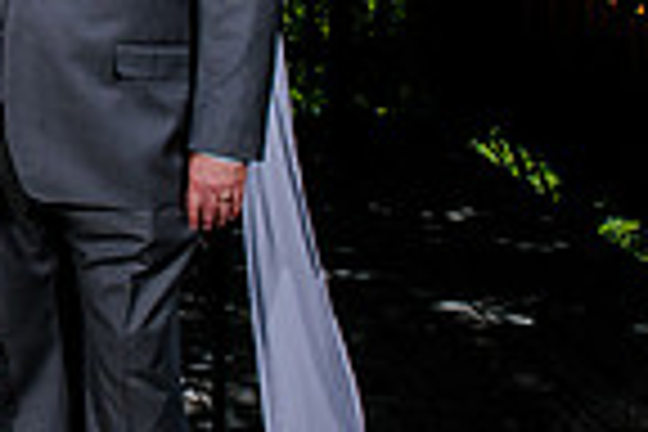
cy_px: -65
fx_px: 2124
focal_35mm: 118
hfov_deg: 16.6
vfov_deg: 11.4
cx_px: -120
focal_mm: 24
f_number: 8
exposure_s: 1/400
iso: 160
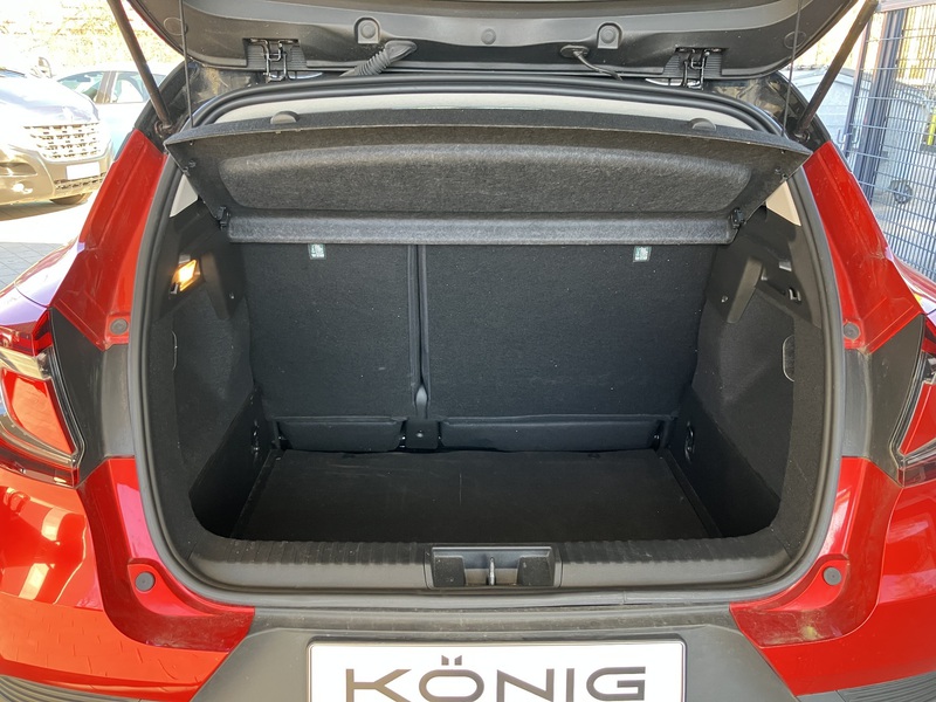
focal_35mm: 28
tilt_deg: -19.0
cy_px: 351
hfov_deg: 63.4
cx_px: 468
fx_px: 757
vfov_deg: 49.7
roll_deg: -0.8
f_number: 1.8
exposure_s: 1/60
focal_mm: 3.99
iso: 125
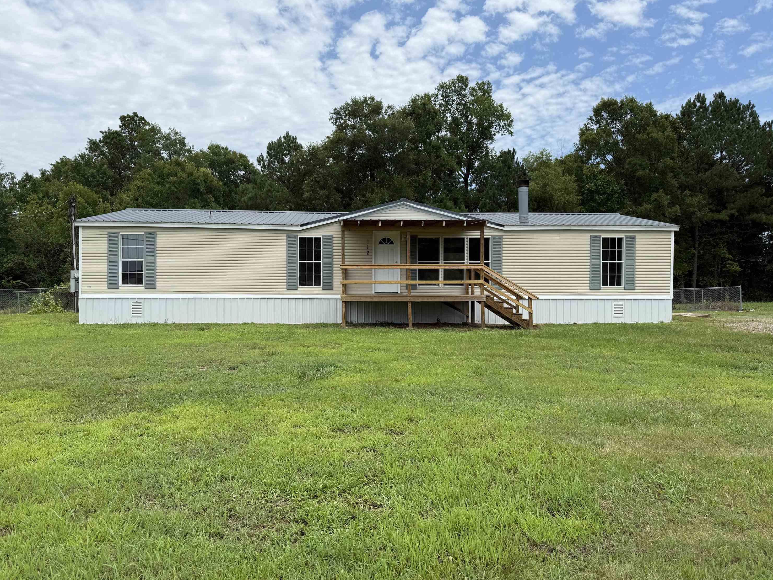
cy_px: 289
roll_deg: -0.9
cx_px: 381
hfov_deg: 69.4
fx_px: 558
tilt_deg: -0.2
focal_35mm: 25
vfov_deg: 54.9
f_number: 1.78
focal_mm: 6.76
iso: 80
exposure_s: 1/4405
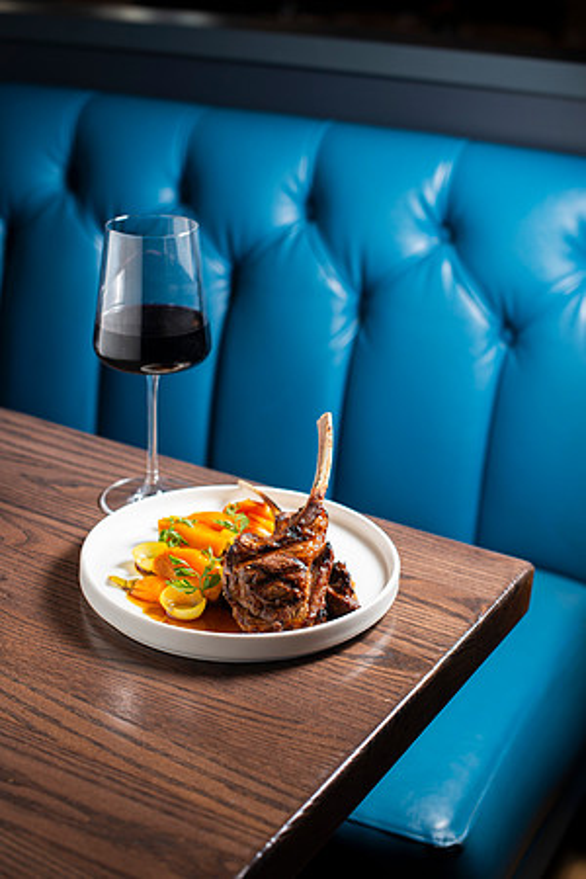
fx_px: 1221
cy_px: 440
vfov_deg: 39.6
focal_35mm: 50
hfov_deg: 27.0
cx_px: 293
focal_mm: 50
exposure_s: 1/200
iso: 200
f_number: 4
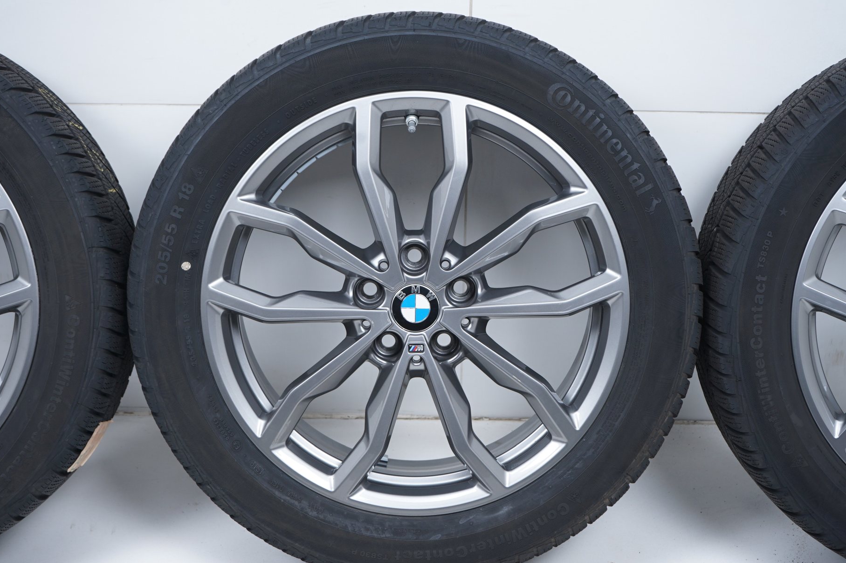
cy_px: 297
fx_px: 1291
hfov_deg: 36.3
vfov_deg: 24.6
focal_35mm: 55
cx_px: 429
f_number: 7.1
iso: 250
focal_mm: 52
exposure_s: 1/125
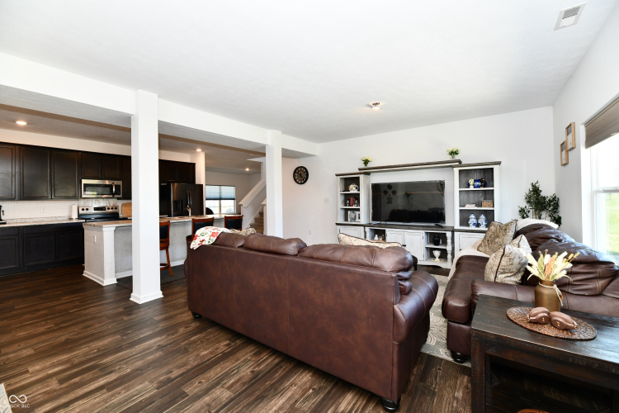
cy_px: 206
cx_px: 310
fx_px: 241
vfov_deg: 81.2
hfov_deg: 104.3
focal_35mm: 14
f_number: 6.3
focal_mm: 14
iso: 640
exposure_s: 1/60
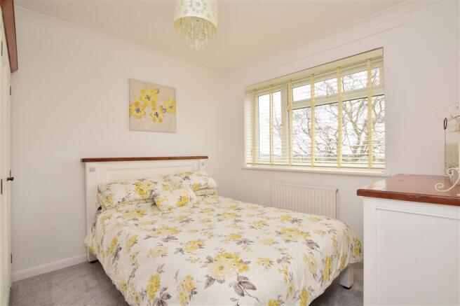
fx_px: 192
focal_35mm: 15
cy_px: 153
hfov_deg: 100.4
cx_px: 230
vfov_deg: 77.3
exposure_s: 1/160
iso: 200
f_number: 6.3
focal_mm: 10
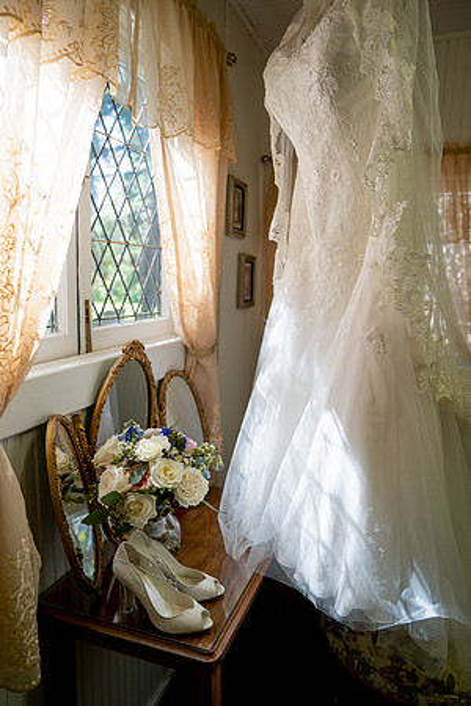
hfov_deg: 53.1
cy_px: 353
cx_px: 236
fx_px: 471
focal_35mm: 24
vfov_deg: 73.7
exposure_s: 1/125
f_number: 2.8
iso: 100
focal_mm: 24
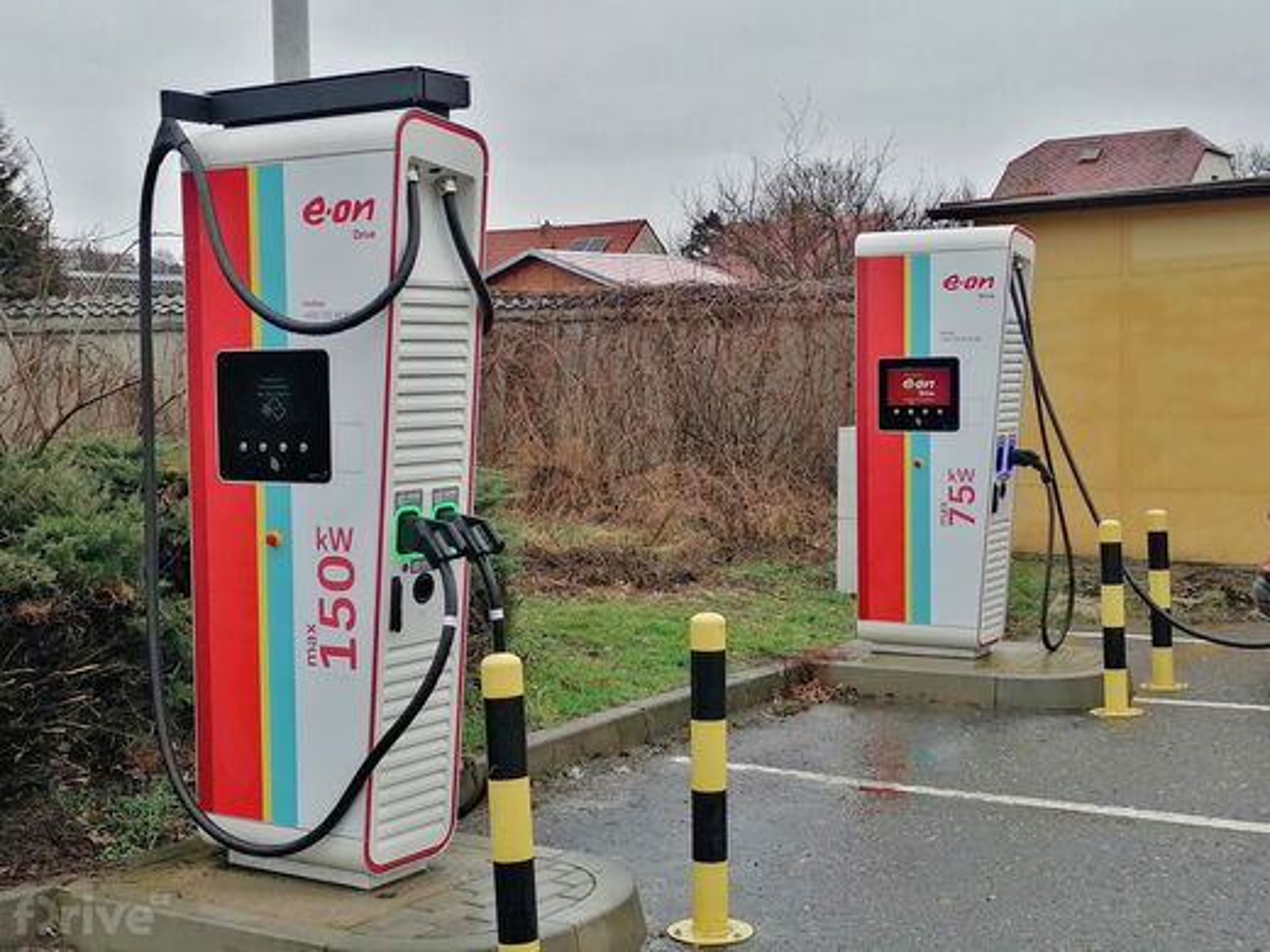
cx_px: 635
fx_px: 1908
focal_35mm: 52
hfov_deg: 36.8
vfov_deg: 28.0
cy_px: 476
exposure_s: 1/233
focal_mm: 5.3
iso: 50
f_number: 1.8
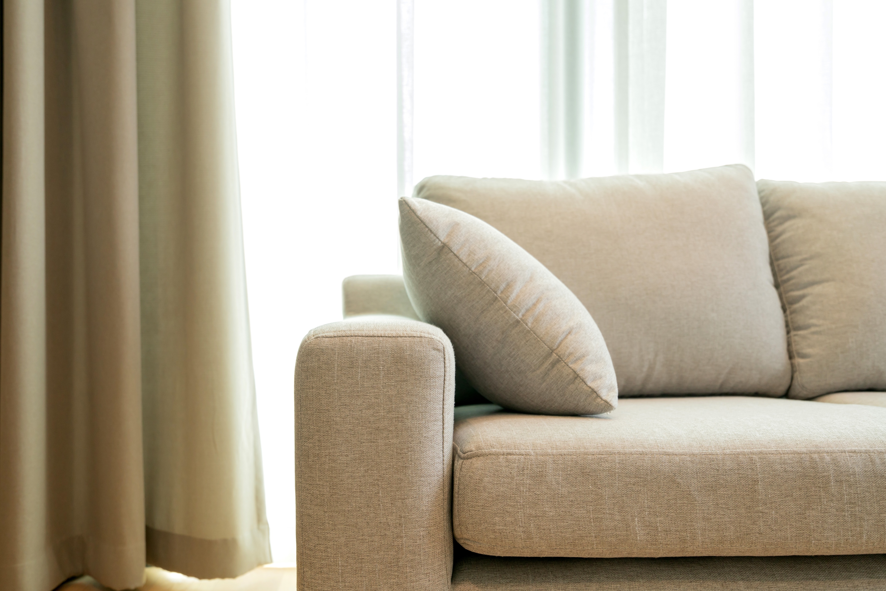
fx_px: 714
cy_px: 296
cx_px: 443
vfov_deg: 45.0
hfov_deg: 63.7
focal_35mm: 29
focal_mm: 29
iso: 400
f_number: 4
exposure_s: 1/125
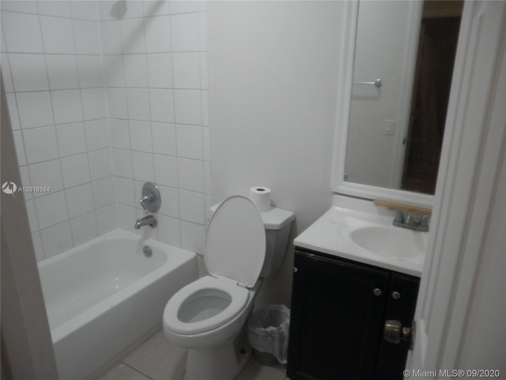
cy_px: 190
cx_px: 253
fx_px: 380
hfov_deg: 67.3
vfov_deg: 53.1
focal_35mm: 26
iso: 125
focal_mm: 4.65
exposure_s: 1/30
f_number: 2.6
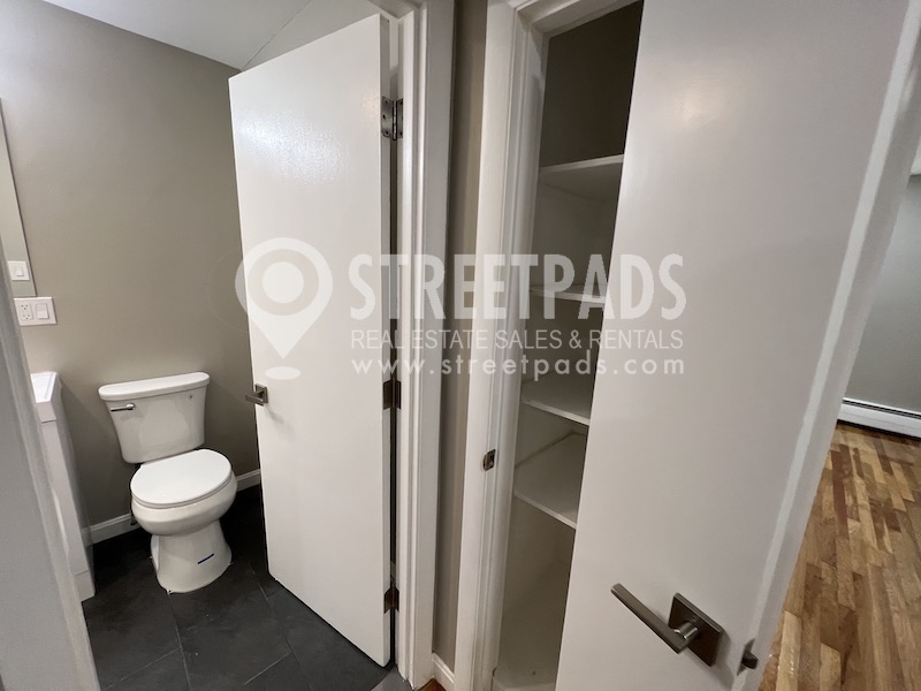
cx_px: 460
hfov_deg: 106.2
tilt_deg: -10.4
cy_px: 346
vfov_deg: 89.9
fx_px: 346
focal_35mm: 13
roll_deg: -2.2
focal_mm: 1.57
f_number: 1.8
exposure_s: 1/120
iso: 160
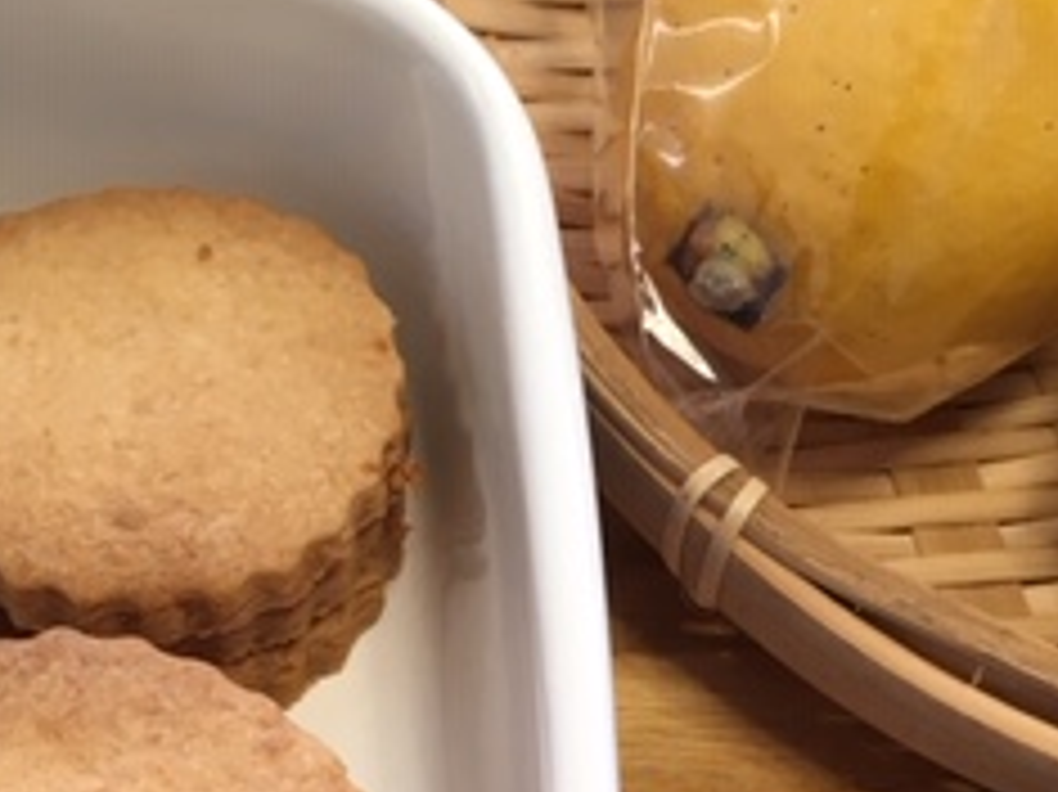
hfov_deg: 24.7
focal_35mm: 79
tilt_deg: -62.3
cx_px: 536
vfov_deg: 17.9
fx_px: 2413
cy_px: 909
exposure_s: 1/30
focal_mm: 4.15
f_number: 2.2
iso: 50
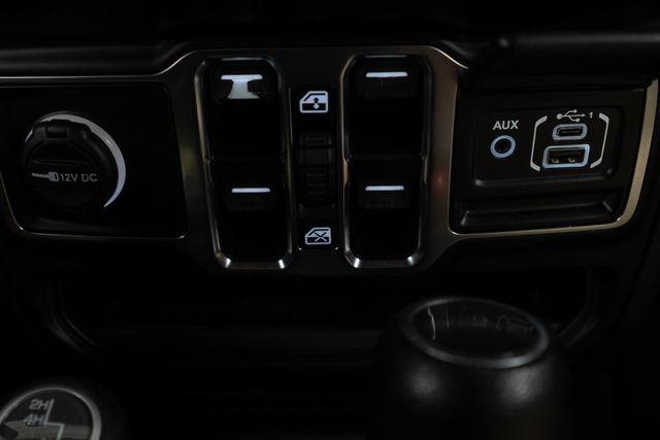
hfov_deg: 46.4
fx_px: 770
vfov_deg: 31.9
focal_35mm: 42
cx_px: 330
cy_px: 220
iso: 1000
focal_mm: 28
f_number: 3.2
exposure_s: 1/40
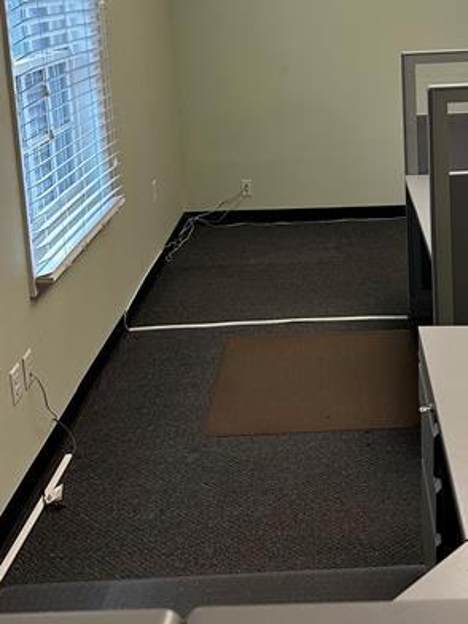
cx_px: 342
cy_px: 126
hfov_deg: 30.4
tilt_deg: -7.8
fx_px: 847
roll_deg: +1.1
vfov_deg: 38.9
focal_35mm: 47
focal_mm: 6.86
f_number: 1.78
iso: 160
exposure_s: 1/120
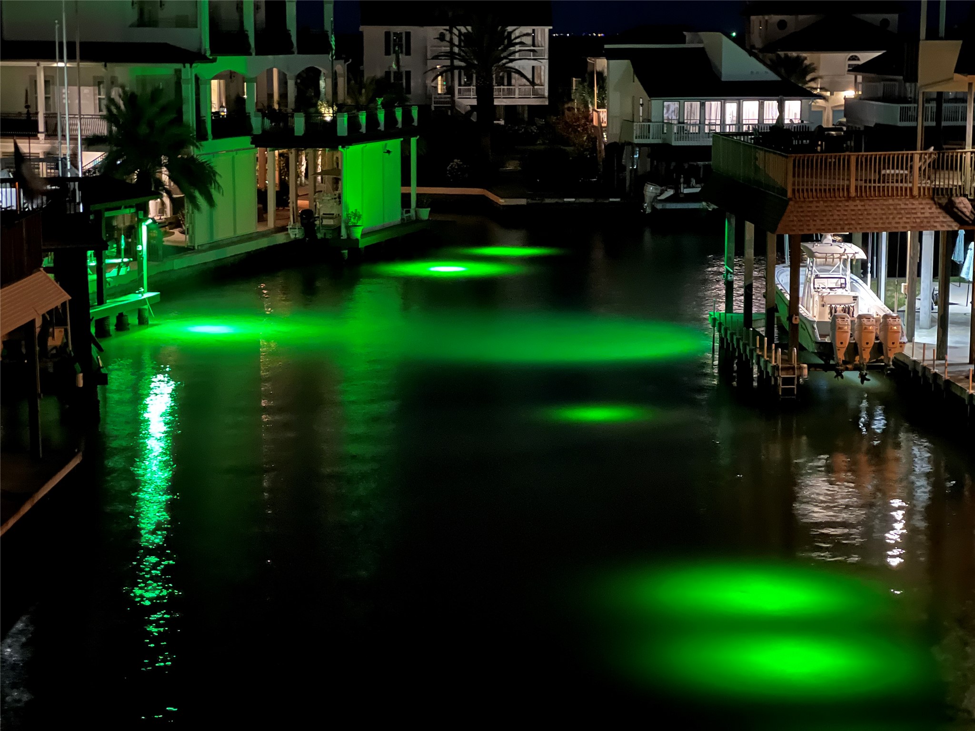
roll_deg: +0.1
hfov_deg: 25.3
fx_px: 2169
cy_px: 366
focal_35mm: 77
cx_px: 488
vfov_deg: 19.1
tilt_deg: -8.2
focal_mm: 9
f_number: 2.8
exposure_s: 1/4
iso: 1600
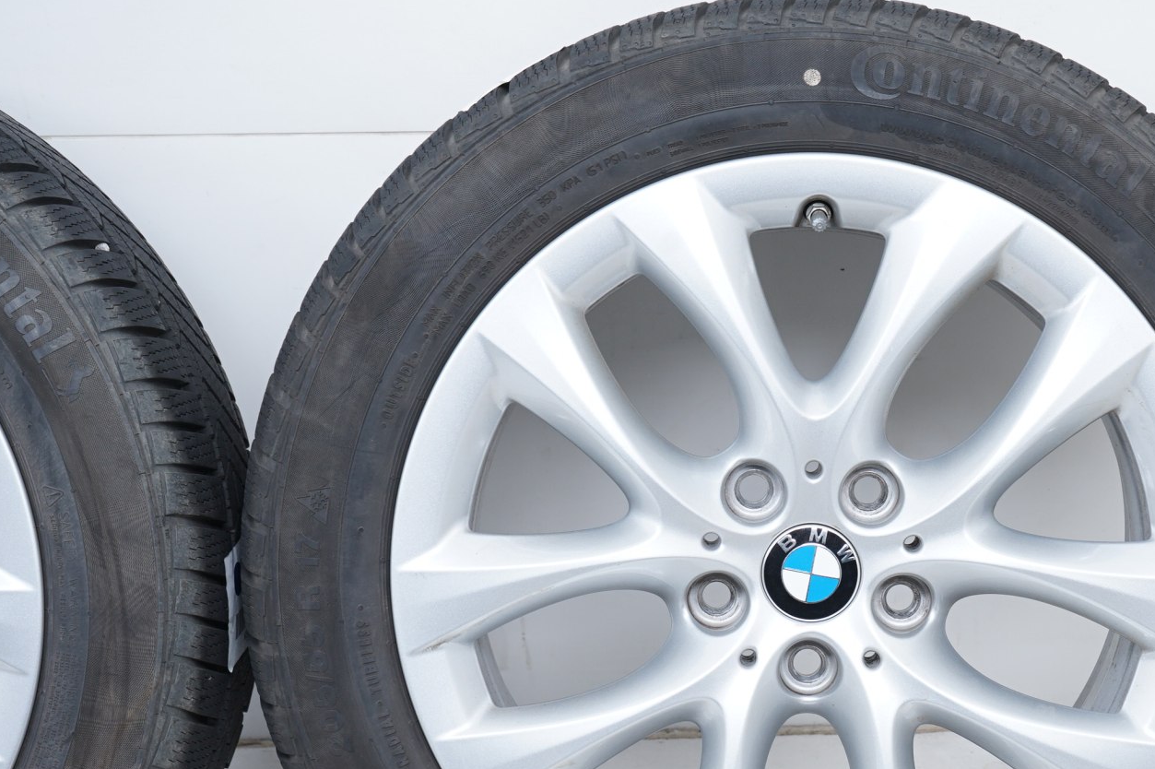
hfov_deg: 27.8
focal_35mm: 72
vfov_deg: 18.8
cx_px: 807
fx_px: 2309
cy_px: 556
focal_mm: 47
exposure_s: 1/125
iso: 250
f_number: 7.1
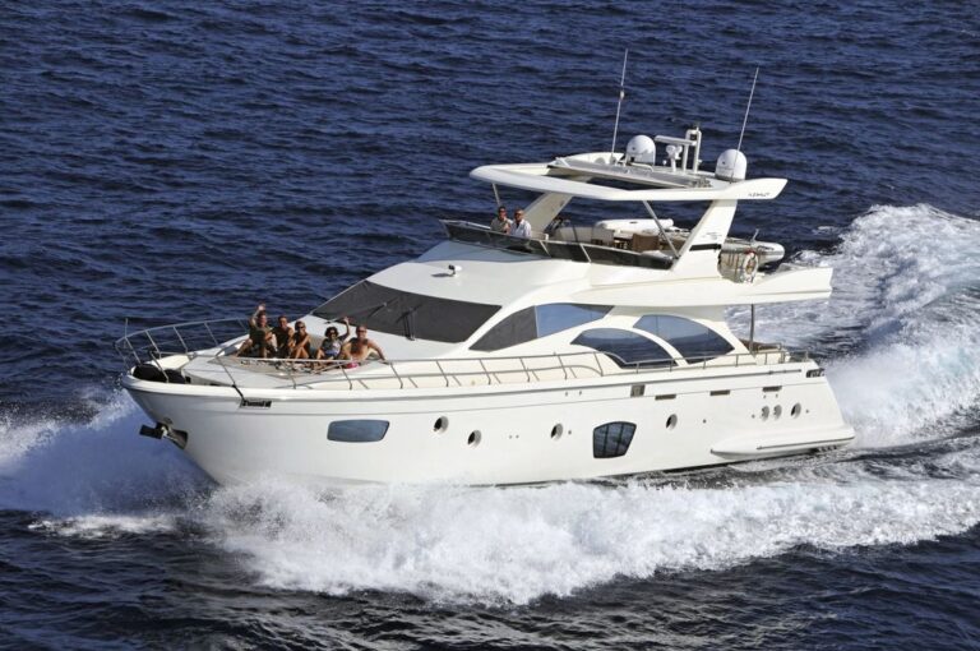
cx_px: 490
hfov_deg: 14.4
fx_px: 3874
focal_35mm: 142
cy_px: 326
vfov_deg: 9.6
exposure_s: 1/1250
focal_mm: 95
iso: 200
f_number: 9
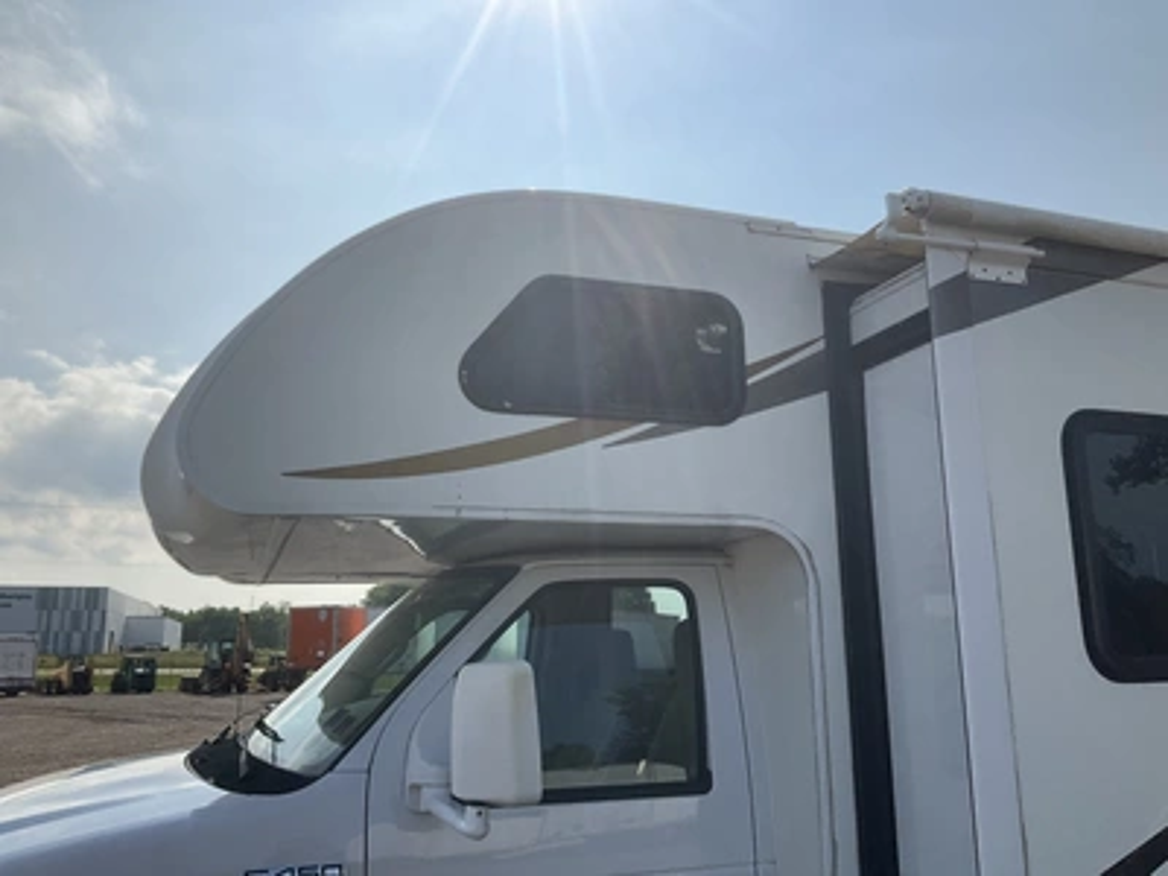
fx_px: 979
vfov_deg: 48.2
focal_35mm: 29
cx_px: 584
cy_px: 438
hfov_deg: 61.7
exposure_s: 1/2667
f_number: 1.8
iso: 25
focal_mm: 3
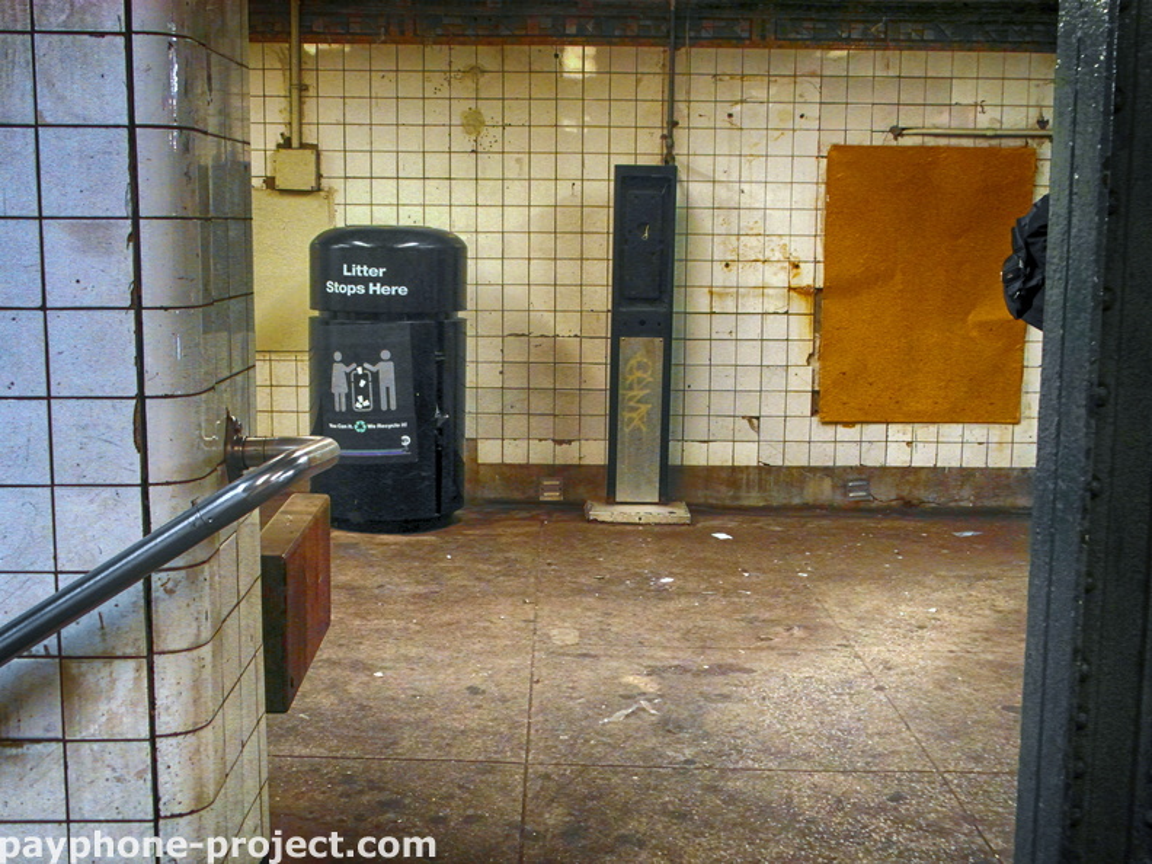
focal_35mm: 42
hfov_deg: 44.8
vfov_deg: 34.3
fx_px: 1398
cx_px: 576
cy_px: 432
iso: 640
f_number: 3.2
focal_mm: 7.5
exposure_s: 1/45
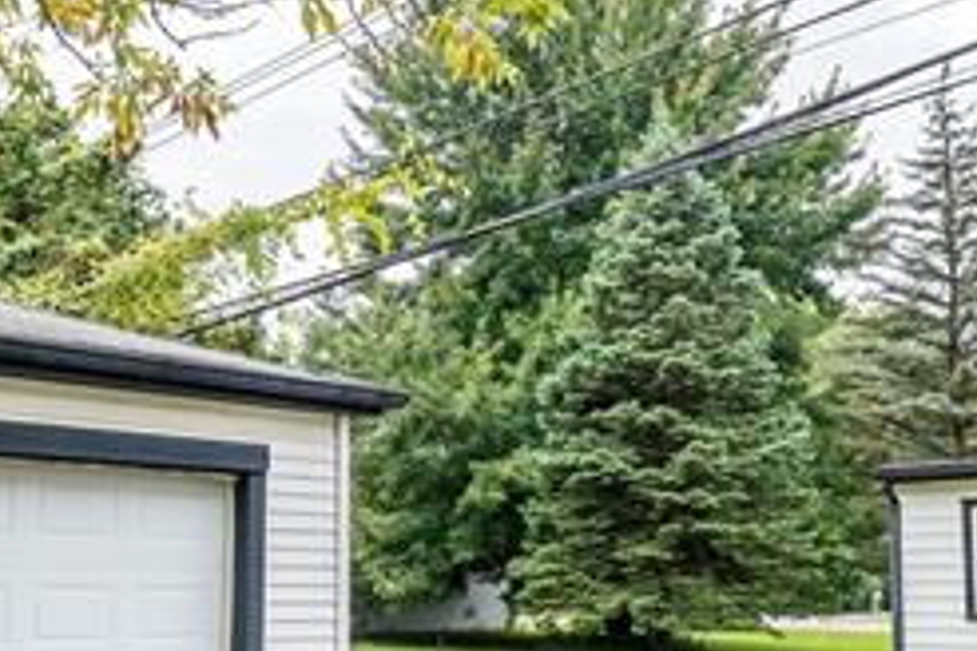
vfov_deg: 26.8
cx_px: 373
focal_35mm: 50
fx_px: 1357
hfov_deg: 39.4
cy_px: 433
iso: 100
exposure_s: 1/400
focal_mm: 12
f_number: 5.6
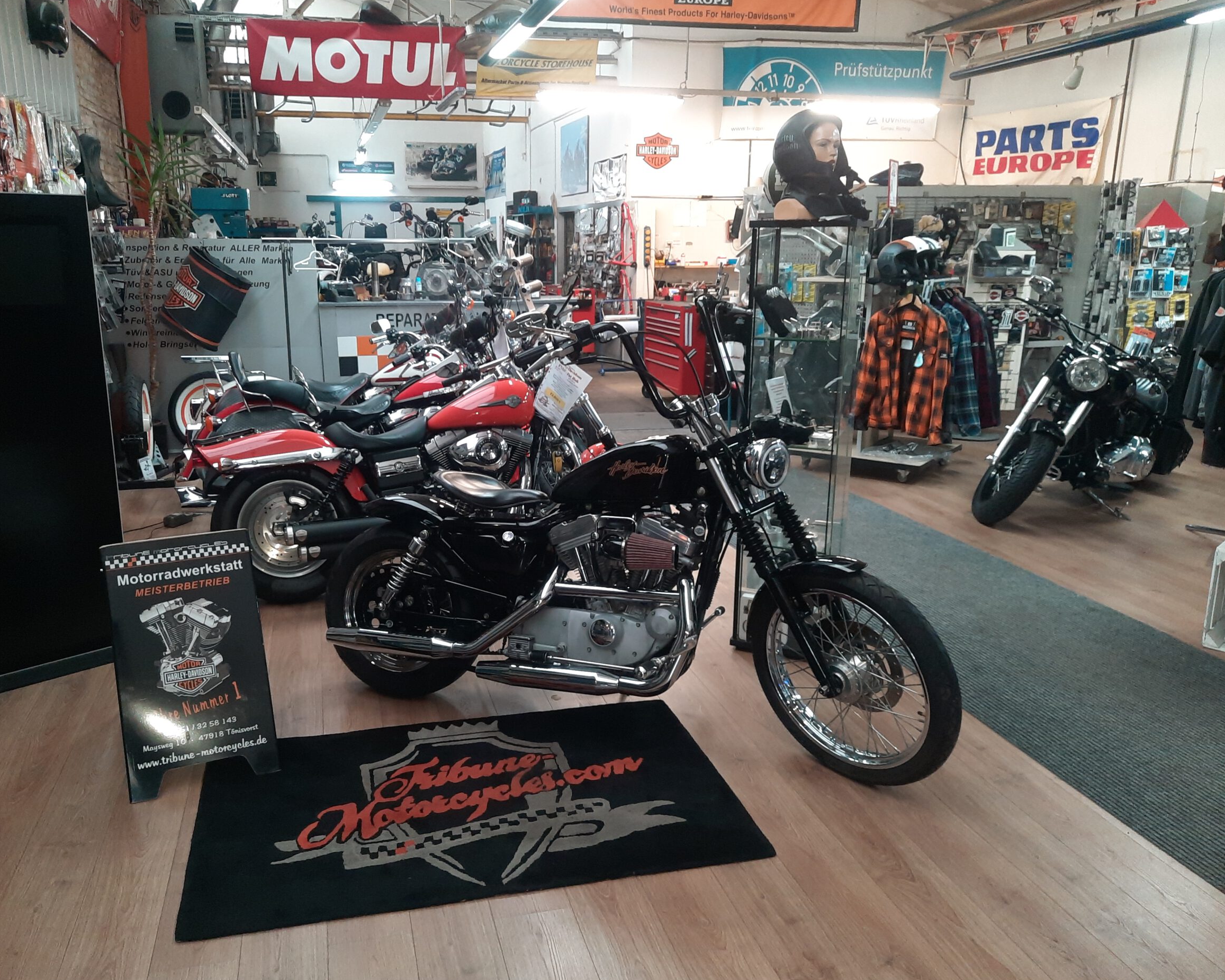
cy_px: 495
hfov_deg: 63.9
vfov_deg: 53.2
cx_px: 550
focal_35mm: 27
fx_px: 979
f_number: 2
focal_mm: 4.6
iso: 400
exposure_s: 1/33
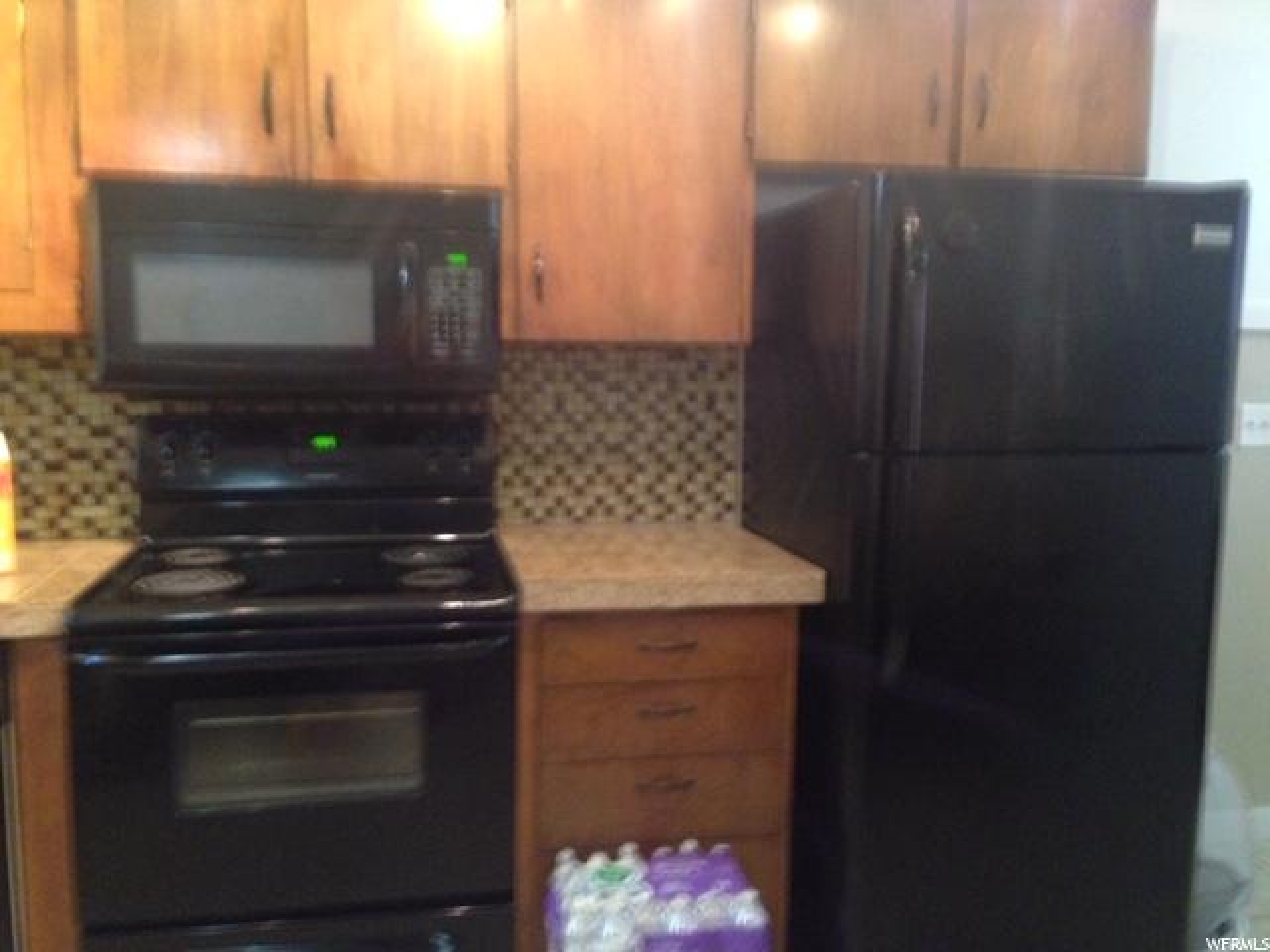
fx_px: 1211
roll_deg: -1.4
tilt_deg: -5.1
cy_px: 476
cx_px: 635
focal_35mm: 33
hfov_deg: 55.4
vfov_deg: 42.9
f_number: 2.4
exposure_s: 1/15
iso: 500
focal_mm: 4.12
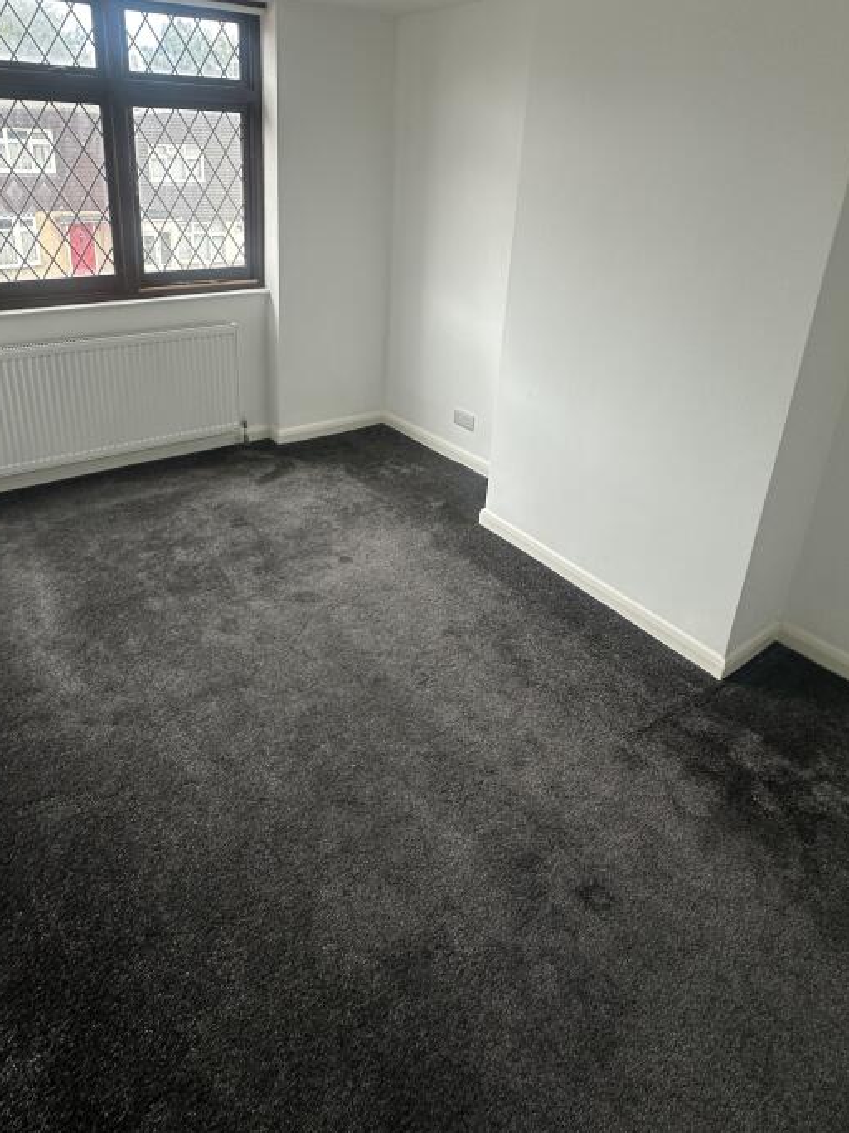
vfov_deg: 77.0
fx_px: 687
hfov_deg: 63.0
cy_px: 396
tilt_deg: -18.7
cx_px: 353
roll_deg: -1.5
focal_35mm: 21
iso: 64
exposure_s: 1/99
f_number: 2.2
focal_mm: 2.22
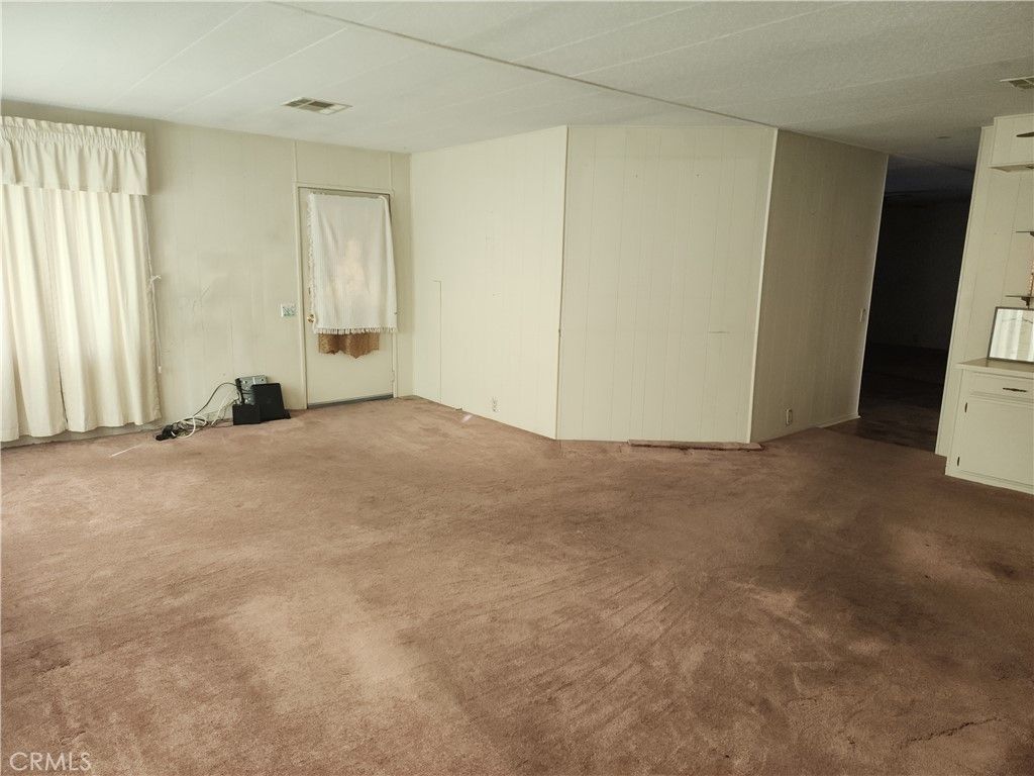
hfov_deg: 73.9
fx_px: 687
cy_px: 388
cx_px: 517
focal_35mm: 23
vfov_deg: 58.9
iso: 125
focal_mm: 6.4
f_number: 1.8
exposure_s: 1/60
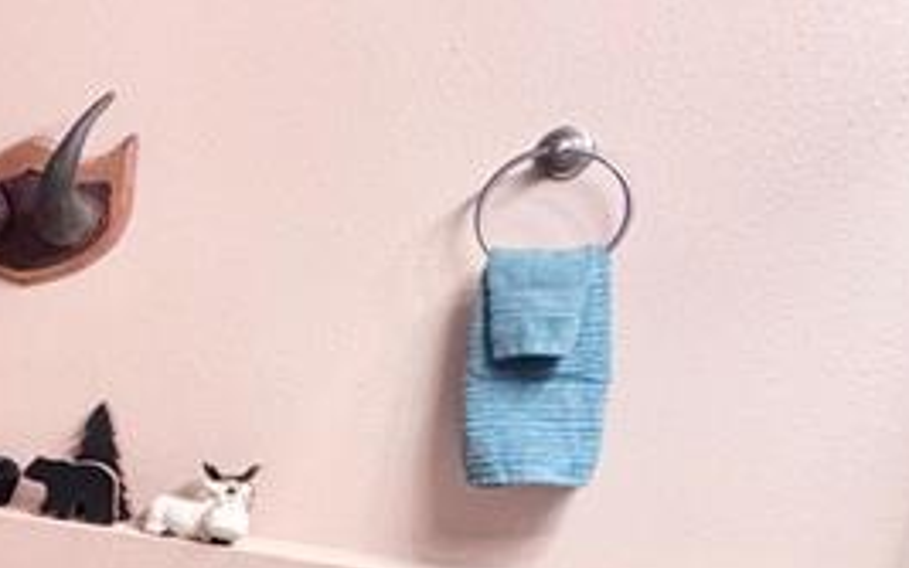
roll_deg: -1.4
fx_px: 1412
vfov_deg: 22.1
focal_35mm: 57
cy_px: 541
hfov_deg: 26.9
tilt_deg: -12.9
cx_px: -405
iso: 500
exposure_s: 1/60
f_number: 2.2
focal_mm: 2.22
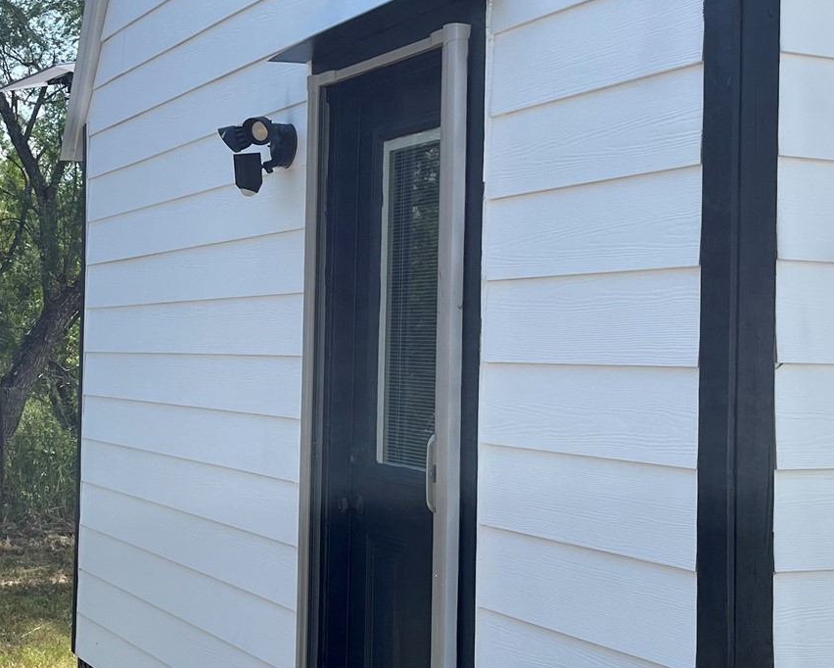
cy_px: 327
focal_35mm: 61
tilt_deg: +1.0
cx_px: 362
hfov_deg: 30.9
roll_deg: -1.8
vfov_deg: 25.0
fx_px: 1506
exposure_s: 1/2309
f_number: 1.6
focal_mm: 5.1
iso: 50
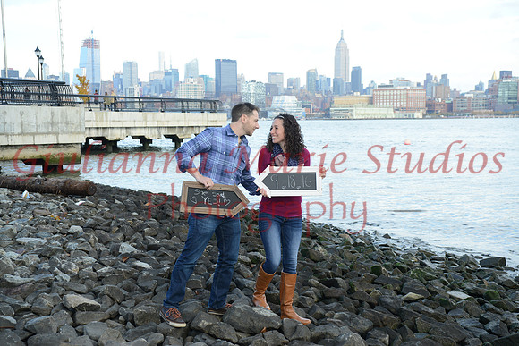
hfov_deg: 36.2
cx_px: 260
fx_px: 793
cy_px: 173
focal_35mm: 55
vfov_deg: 24.6
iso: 250
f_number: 8
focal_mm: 55
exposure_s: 1/80
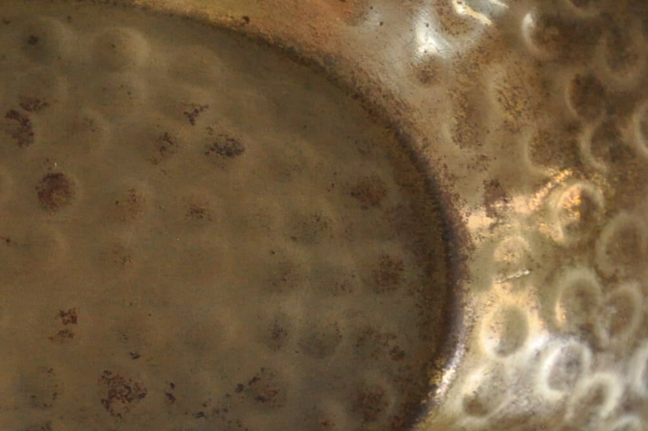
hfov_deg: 8.8
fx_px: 4154
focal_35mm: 231
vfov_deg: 5.9
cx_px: -58
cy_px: 182
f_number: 4.8
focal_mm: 48
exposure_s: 1/30
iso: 1000
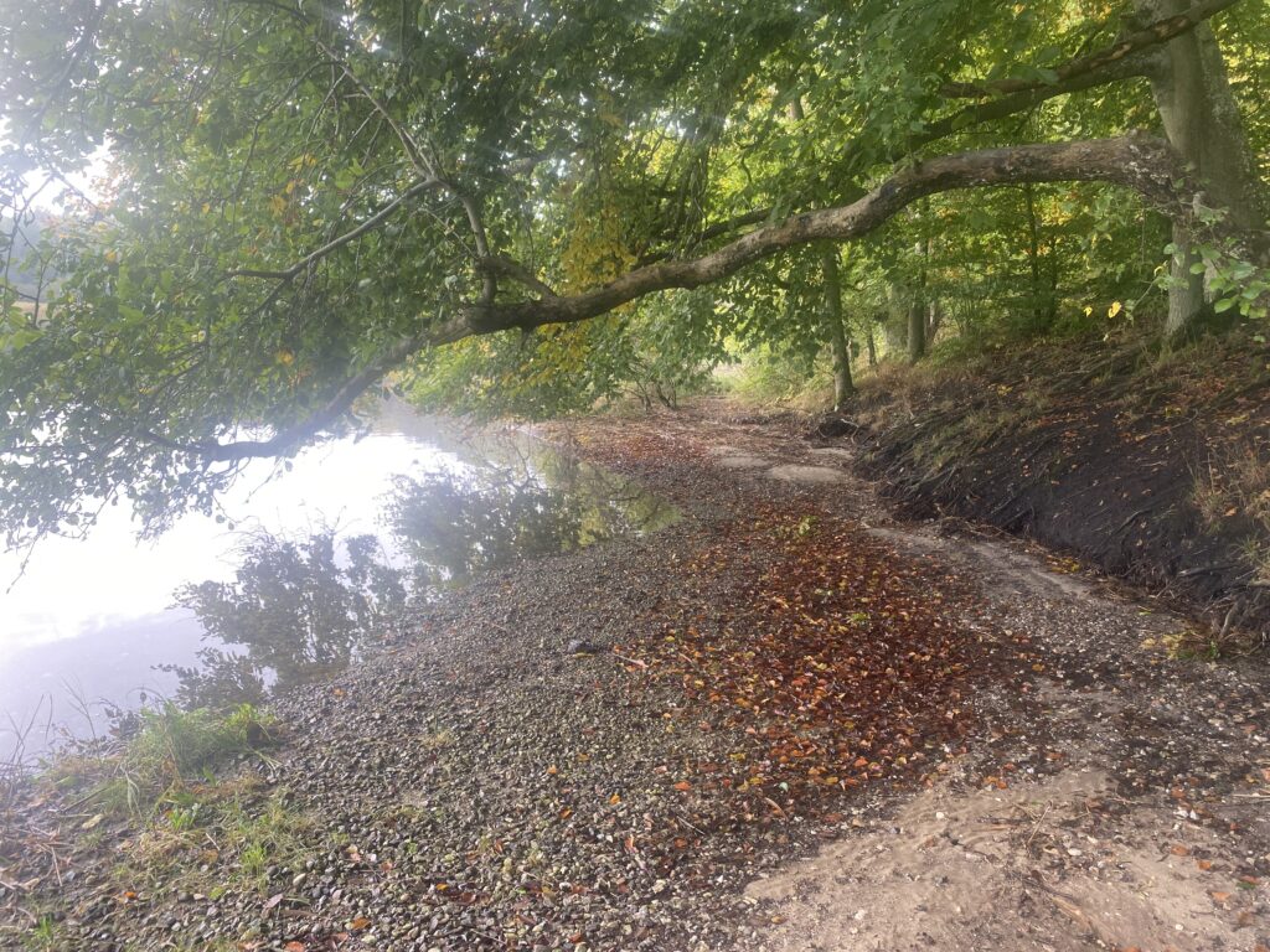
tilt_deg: -9.1
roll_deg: -4.2
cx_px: 635
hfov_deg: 67.3
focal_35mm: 26
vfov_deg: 53.1
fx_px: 954
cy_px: 476
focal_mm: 4.25
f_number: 1.8
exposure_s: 1/121
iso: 80
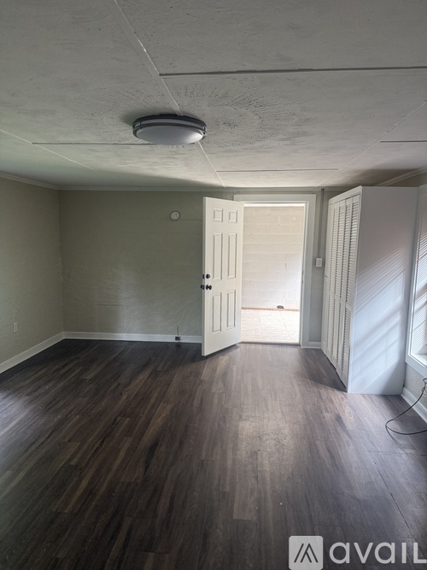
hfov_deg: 56.8
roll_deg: -0.8
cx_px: 214
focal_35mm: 24
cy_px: 285
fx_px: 395
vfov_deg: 71.6
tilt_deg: -8.5
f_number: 1.78
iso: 250
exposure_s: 1/120
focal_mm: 6.76
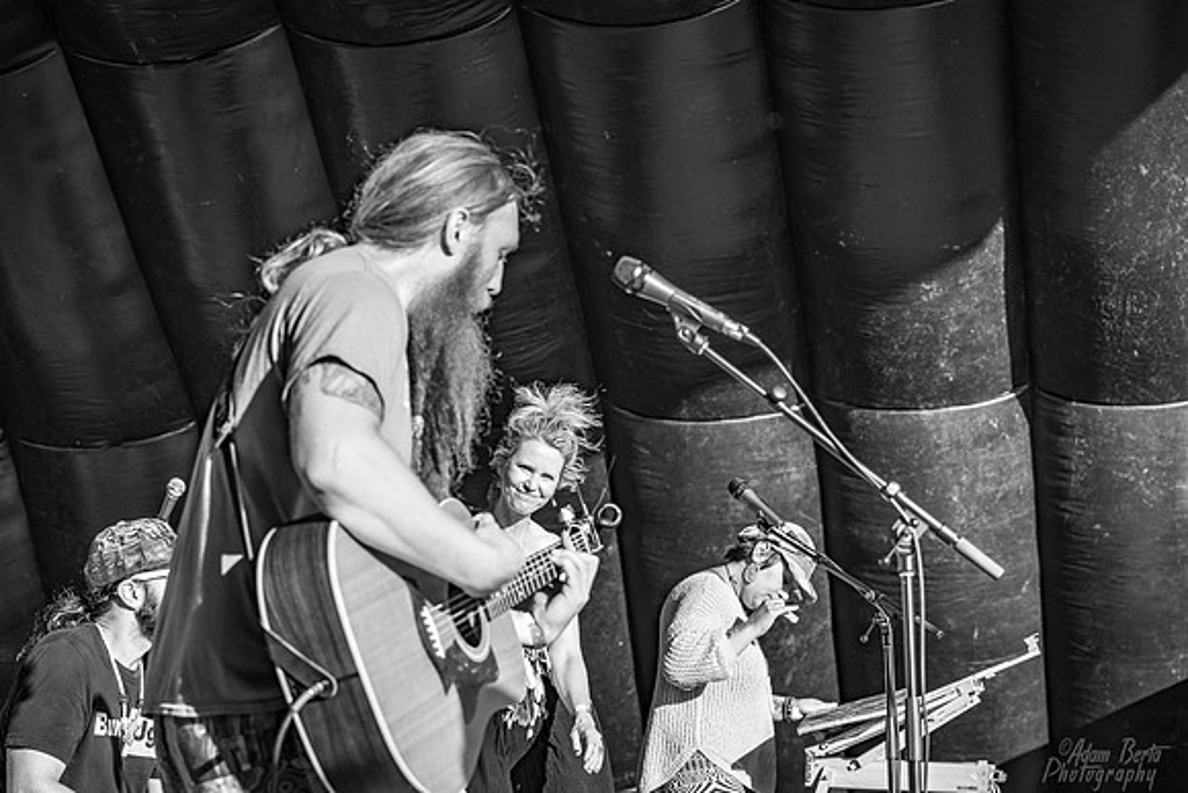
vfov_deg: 18.2
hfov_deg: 27.0
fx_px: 2475
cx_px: 594
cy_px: 396
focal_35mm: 75
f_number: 5.6
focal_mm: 75
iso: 125
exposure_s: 1/400
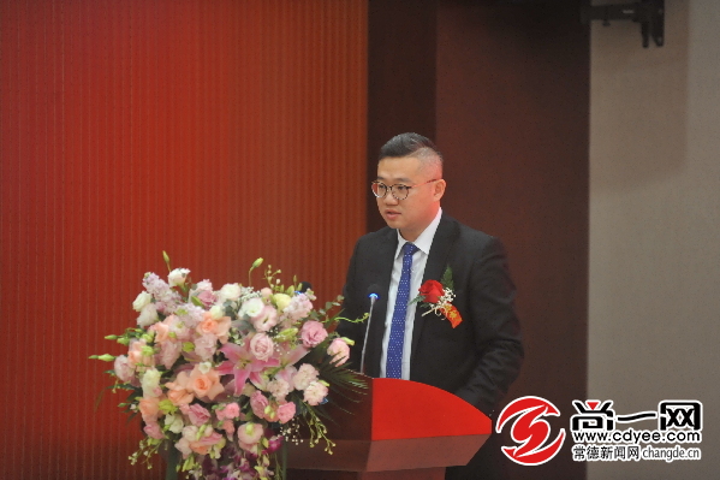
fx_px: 3999
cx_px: 360
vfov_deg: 6.9
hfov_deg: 10.3
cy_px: 240
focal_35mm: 200
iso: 2000
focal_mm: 200
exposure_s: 1/200
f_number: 2.8
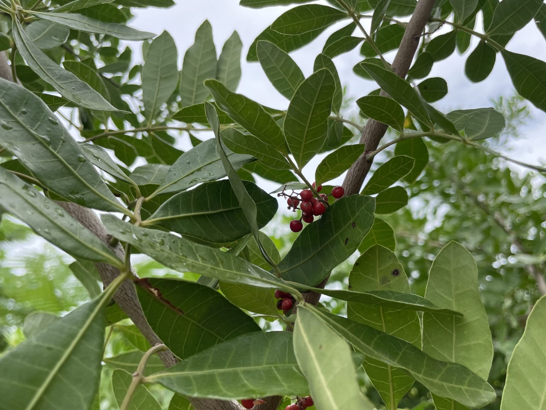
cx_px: 288
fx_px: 457
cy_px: 222
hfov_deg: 61.6
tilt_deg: +23.7
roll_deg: +13.3
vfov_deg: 48.2
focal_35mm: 29
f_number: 1.6
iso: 32
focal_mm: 4.2
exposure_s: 1/1435
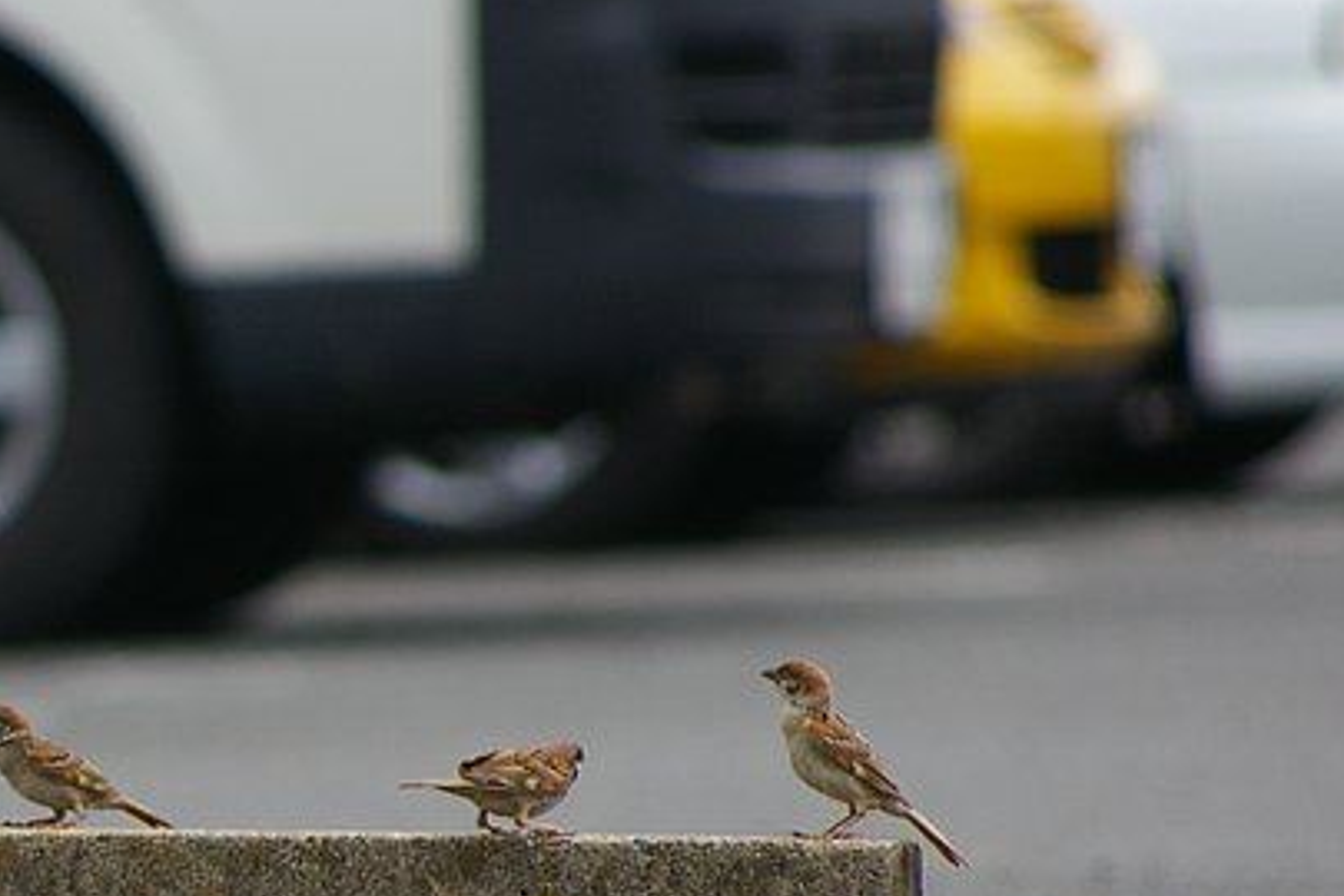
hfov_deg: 1.8
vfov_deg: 1.2
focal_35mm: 1136
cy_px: 742
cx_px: -216
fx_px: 42407
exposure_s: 1/500
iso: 200
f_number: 8
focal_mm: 300
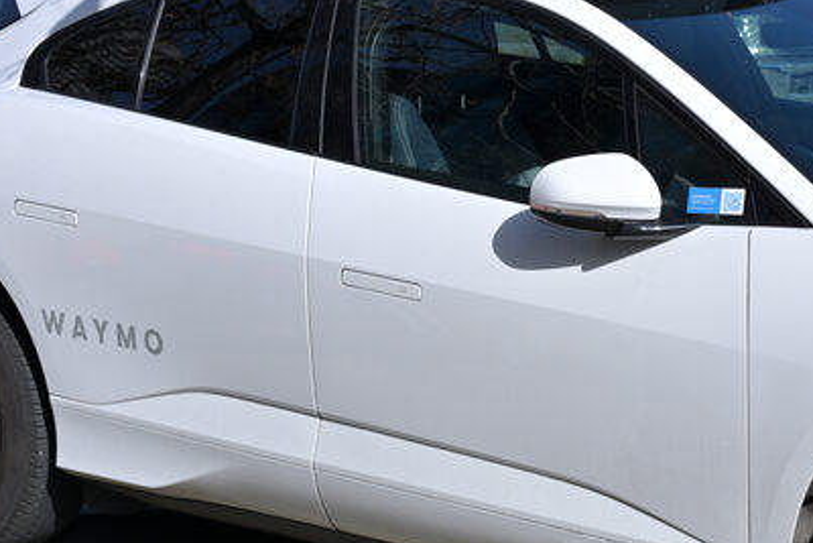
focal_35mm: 93
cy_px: 207
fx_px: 2101
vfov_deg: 14.7
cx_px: 811
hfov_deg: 21.2
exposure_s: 1/320
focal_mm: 31
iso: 64
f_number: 8
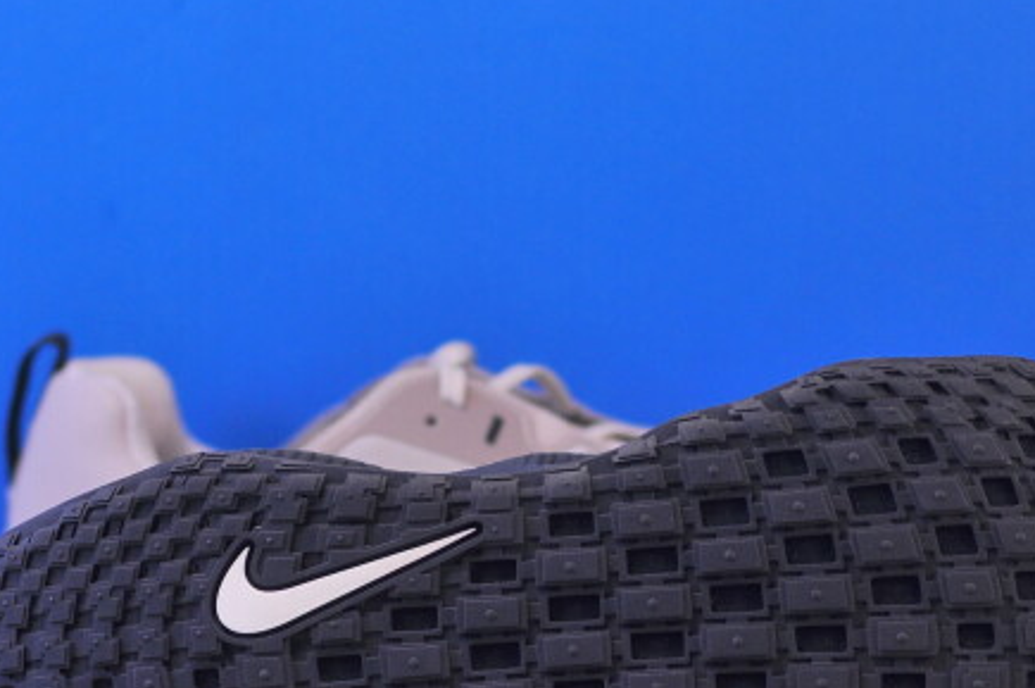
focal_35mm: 138
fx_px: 3963
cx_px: 592
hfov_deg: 14.9
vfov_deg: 9.9
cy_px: 413
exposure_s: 1/320
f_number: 2.5
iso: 250
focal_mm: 50
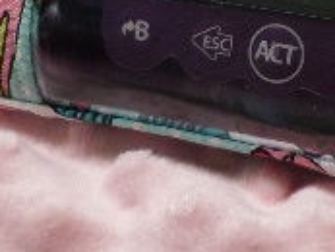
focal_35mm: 71
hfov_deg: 27.3
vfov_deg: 19.2
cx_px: 211
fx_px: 688
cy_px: -72
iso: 120
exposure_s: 1/30
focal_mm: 4.3
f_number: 3.1
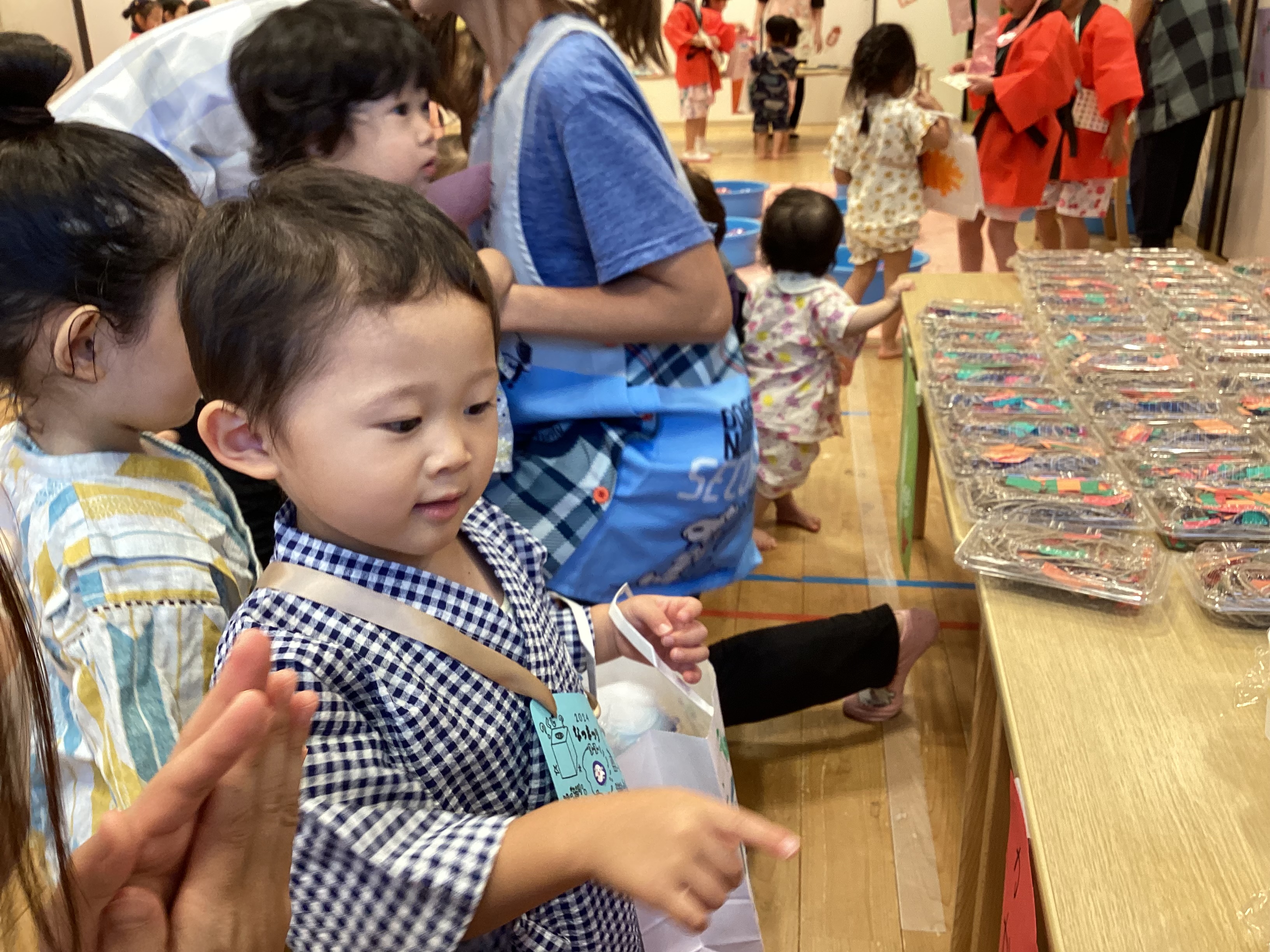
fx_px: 1137
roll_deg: -0.1
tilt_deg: -22.2
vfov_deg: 45.4
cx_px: 635
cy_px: 476
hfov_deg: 58.4
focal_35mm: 31
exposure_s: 1/50
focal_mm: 3.3
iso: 64
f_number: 2.4
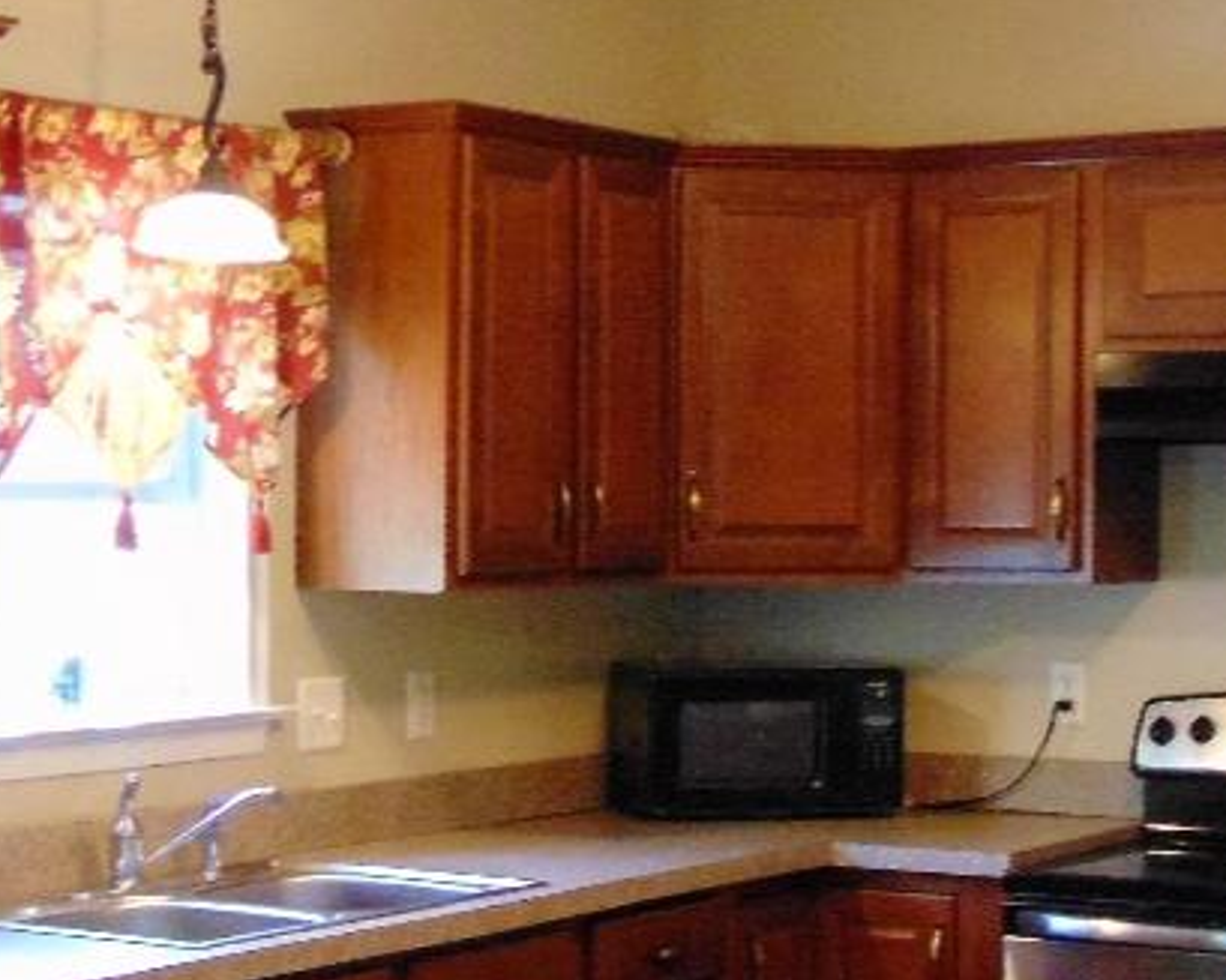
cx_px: 695
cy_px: 542
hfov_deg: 22.2
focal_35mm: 86
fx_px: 3120
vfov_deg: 17.9
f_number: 3
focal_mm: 4.5
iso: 400
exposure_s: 1/25
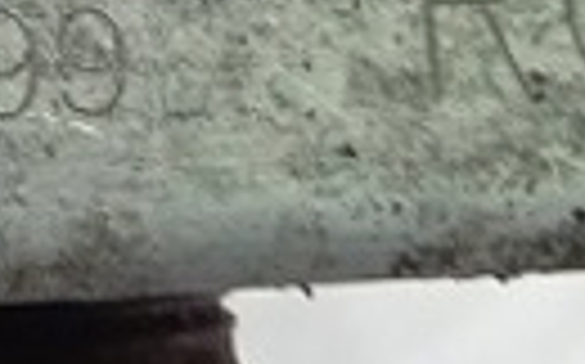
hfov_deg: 13.3
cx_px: -374
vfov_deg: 8.5
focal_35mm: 146
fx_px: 2326
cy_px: -348
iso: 383
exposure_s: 1/25
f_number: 2.2
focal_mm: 3.43
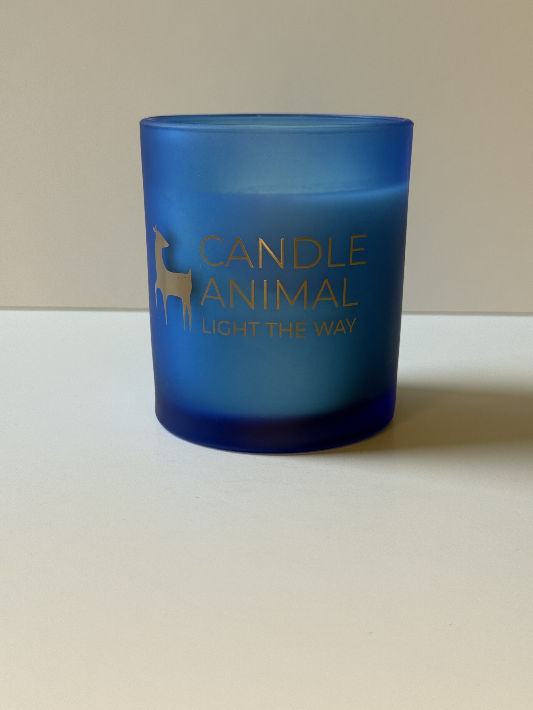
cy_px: 355
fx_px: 985
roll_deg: +0.2
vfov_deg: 39.7
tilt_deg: -15.3
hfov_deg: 30.3
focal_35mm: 48
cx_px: 266
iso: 64
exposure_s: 1/382
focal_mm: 6.76
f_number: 1.78
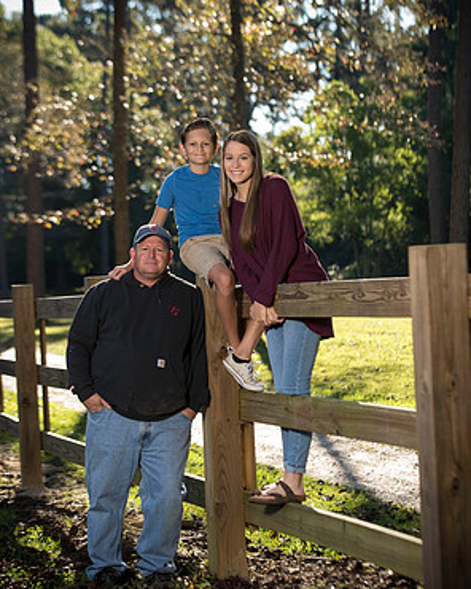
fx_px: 1708
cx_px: 235
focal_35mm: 98
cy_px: 285
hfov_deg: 15.7
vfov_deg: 19.6
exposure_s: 1/125
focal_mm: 86
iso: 50
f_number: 4
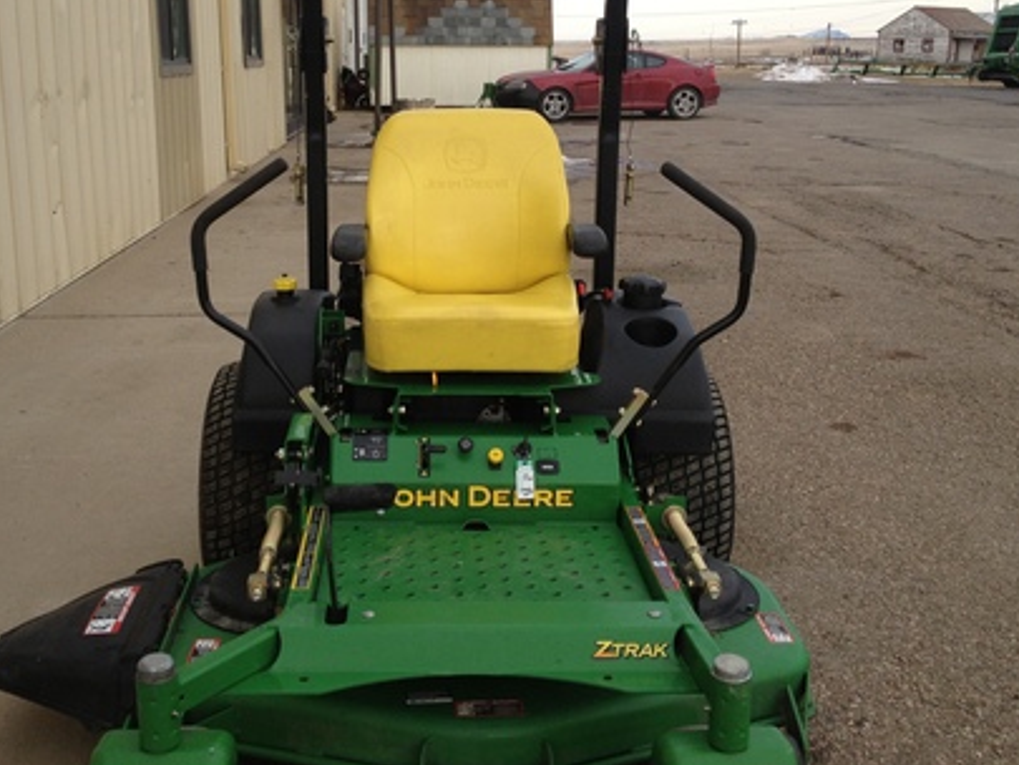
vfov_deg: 30.9
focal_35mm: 47
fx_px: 1384
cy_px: 330
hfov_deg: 40.4
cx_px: 453
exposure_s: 1/606
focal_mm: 4.28
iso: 50
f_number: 2.4
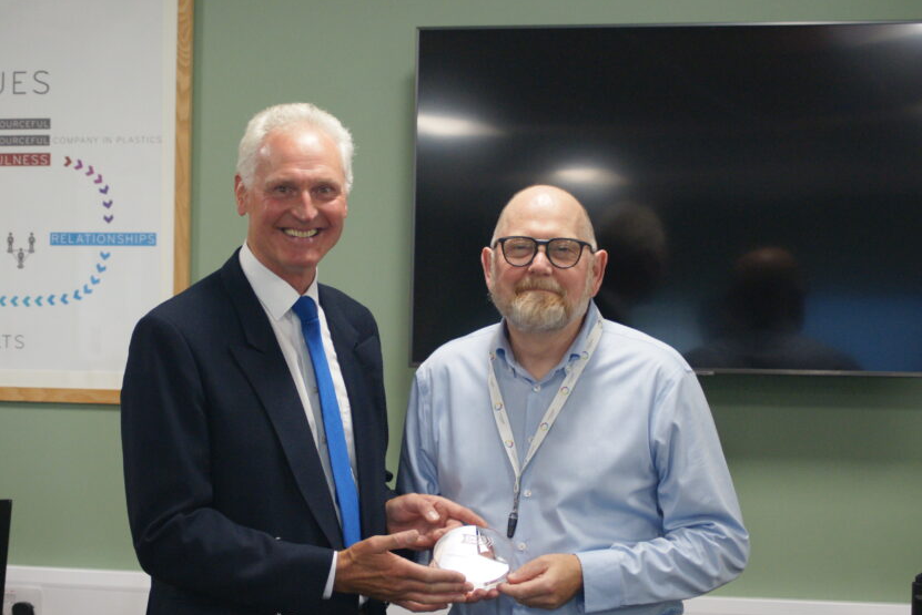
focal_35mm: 102
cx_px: 425
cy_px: 313
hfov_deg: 20.1
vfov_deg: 13.5
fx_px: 2604
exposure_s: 1/100
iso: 800
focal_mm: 55
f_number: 4
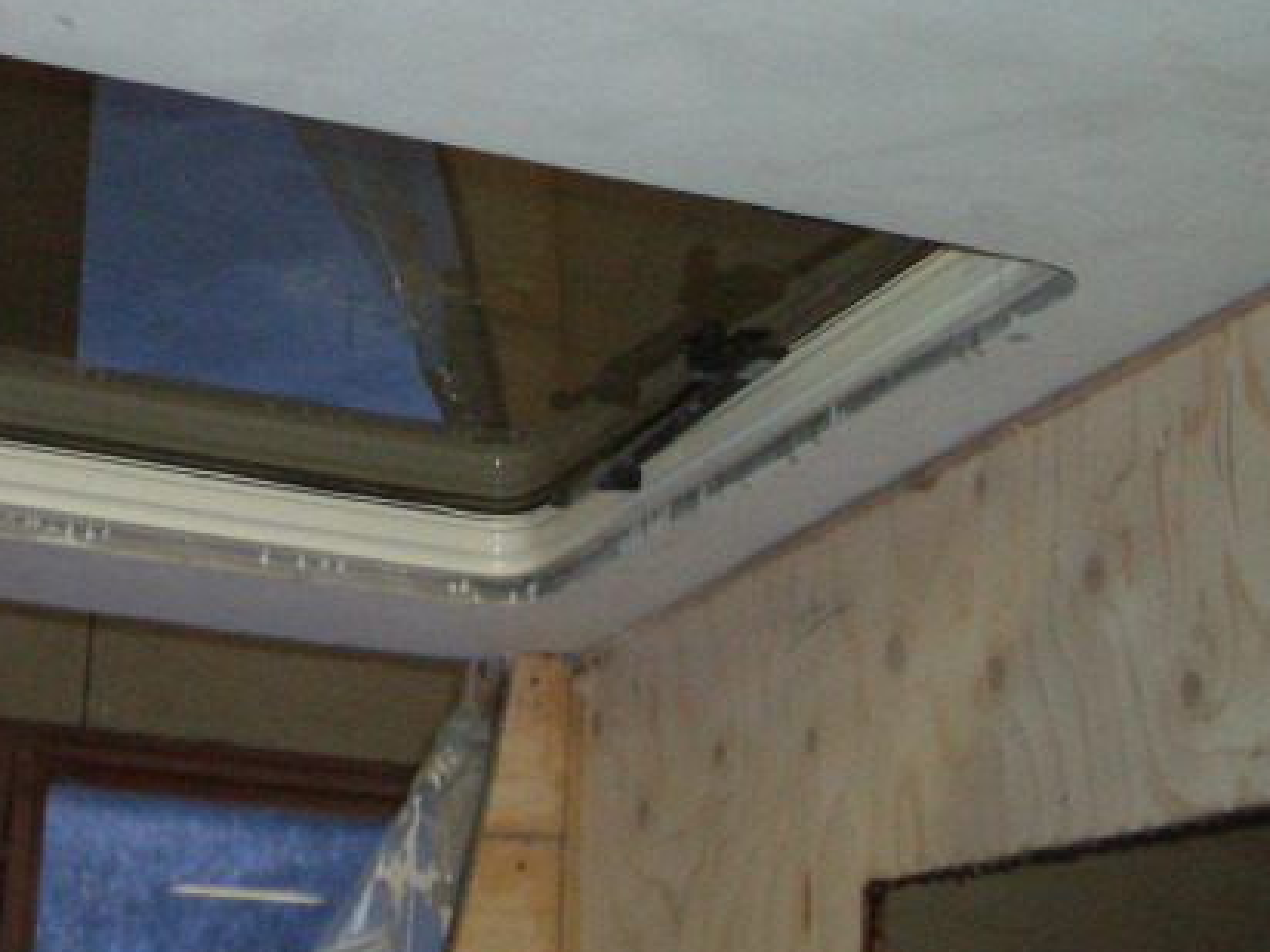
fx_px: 2495
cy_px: 197
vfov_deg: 21.4
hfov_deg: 28.1
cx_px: 284
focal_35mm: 68
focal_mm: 5.8
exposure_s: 1/60
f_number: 2.6
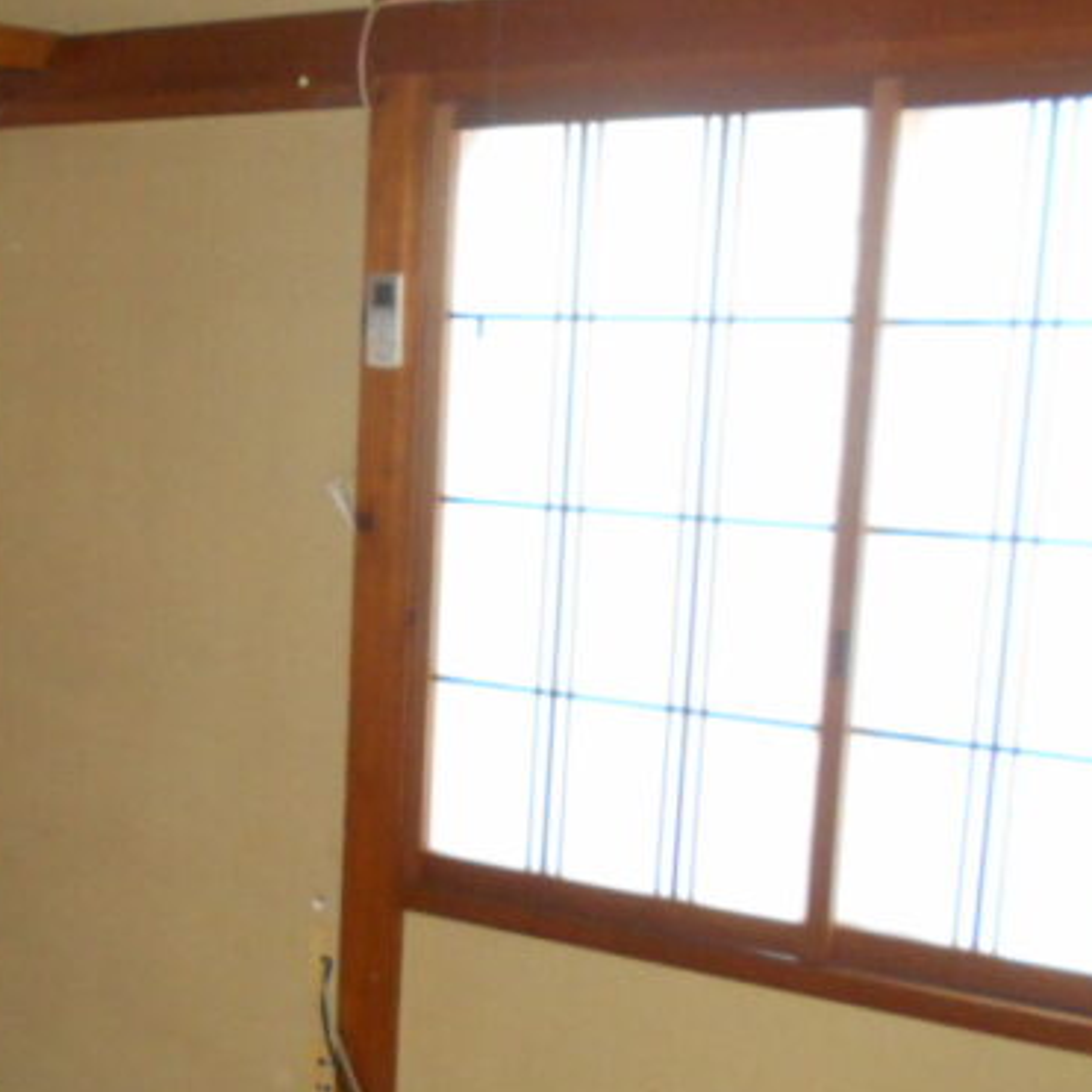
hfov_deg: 25.8
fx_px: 2213
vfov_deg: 27.5
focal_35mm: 62
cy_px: 745
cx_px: -79
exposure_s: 1/25
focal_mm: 4.6
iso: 450
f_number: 3.2
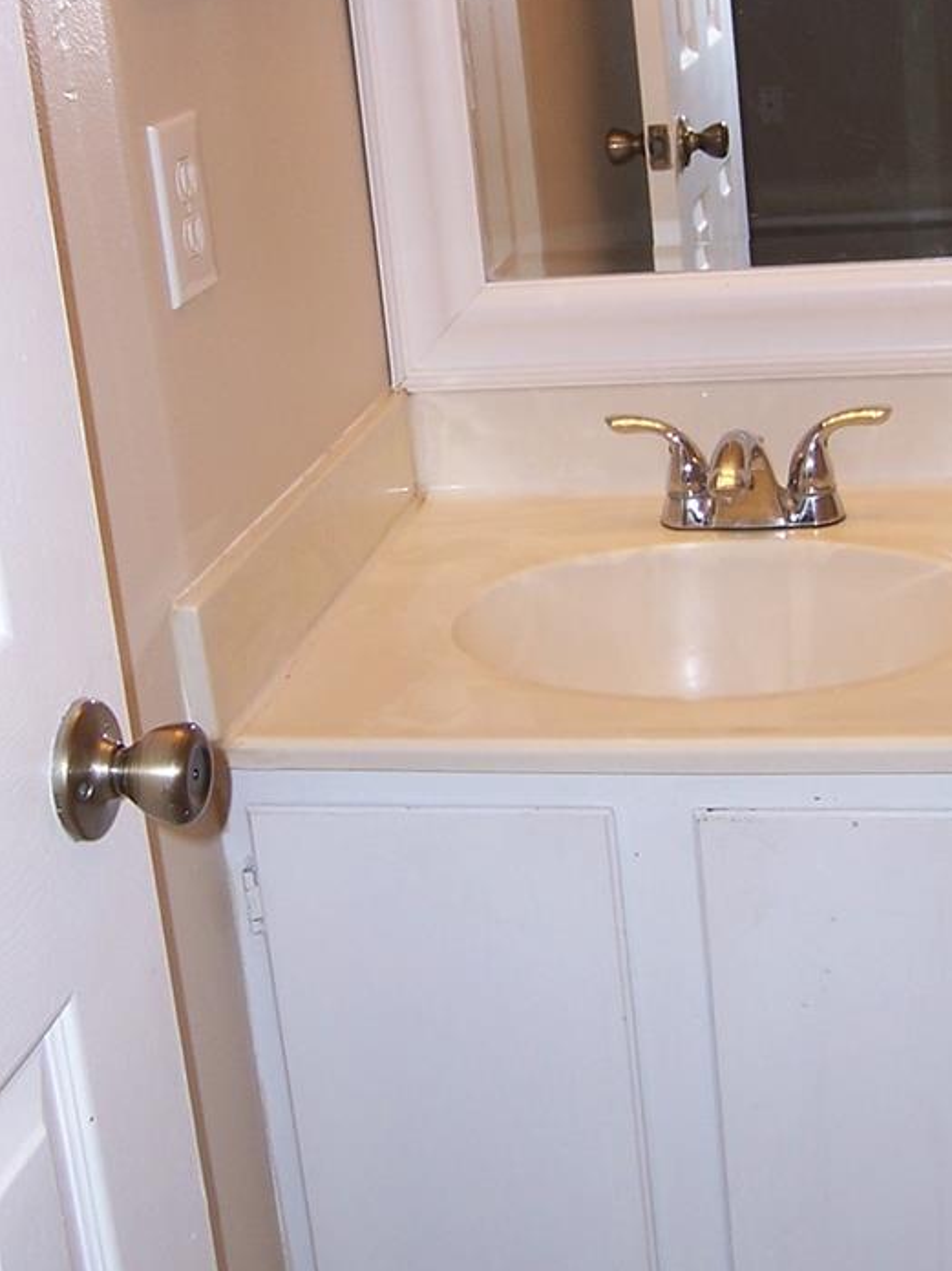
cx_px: 470
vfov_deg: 33.4
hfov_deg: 25.7
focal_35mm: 57
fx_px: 2091
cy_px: 382
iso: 80
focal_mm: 5.5
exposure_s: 1/60
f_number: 2.8
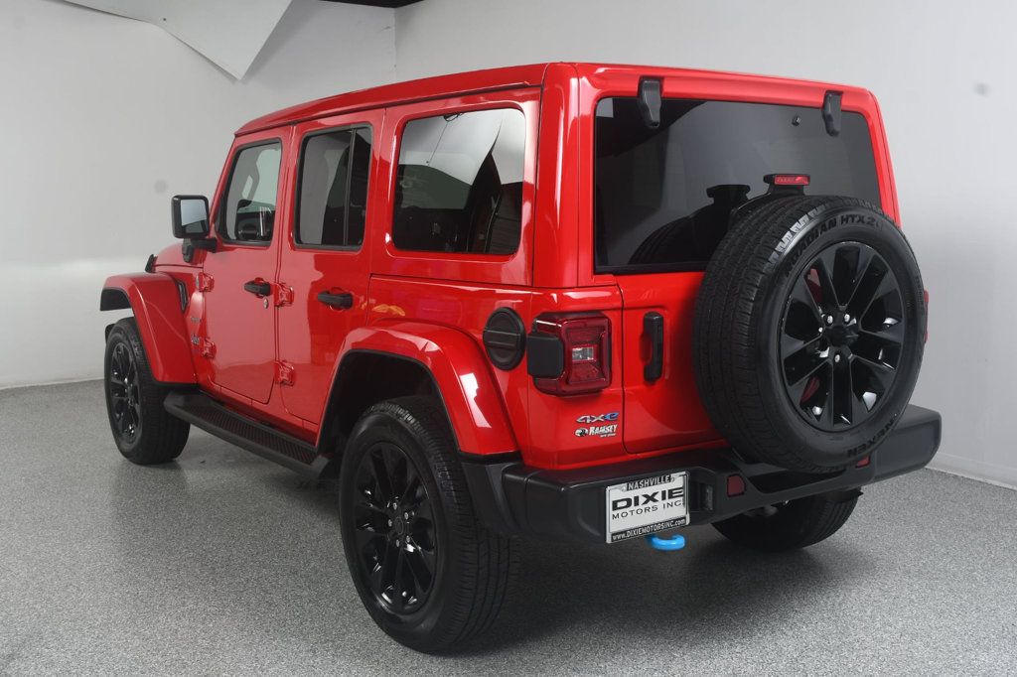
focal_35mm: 39
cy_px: 338
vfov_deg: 34.2
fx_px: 1101
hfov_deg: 49.6
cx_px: 508
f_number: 9
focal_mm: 26
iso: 100
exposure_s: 1/160
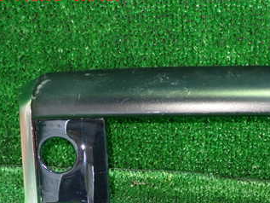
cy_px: 177
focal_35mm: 72
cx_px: 220
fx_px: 562
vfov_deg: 20.1
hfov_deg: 26.5
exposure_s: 1/20
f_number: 2.7
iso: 800
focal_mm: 6.83
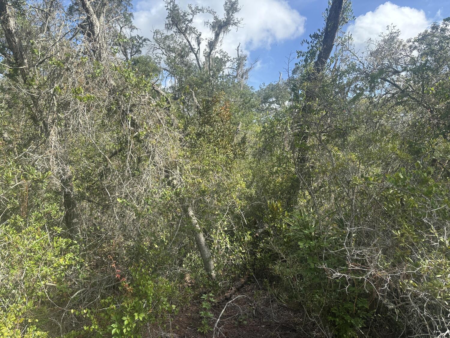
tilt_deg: -1.6
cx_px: 225
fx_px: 338
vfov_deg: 53.1
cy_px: 169
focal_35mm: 26
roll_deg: -1.1
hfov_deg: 67.3
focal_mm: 5.96
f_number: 1.6
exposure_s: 1/1220
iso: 50
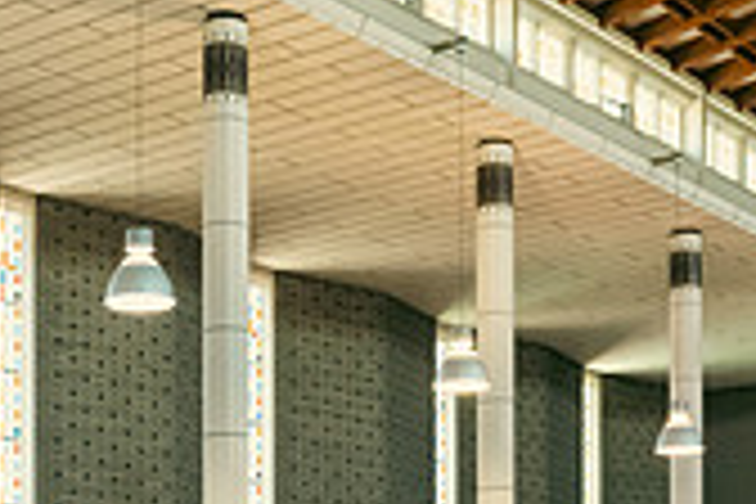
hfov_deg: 22.6
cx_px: 279
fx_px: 1890
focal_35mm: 90
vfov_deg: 14.2
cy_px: 767
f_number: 3.5
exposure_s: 1/160
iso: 1000
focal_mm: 26
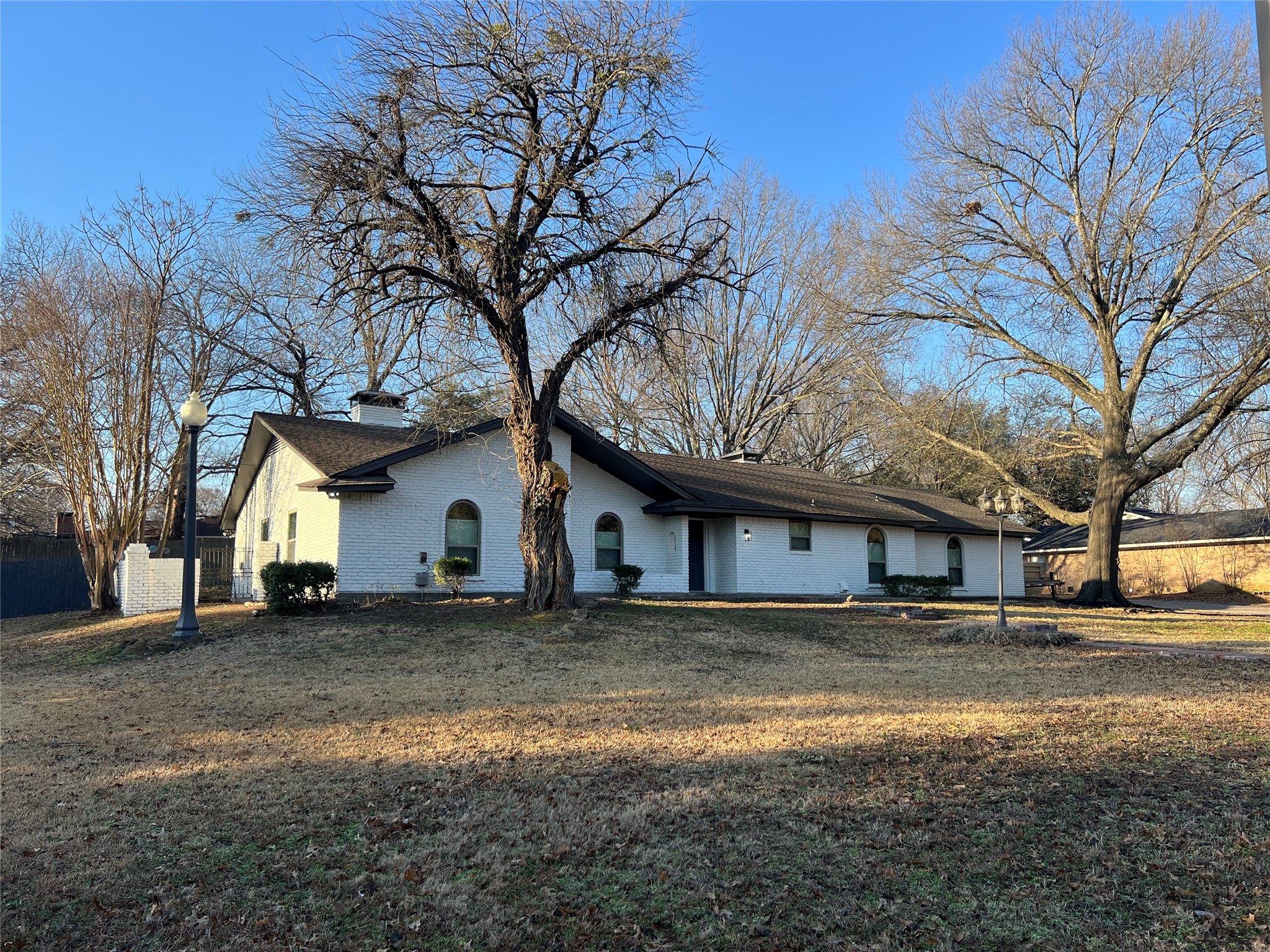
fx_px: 954
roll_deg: +0.6
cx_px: 635
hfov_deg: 67.3
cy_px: 476
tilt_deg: +9.0
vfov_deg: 53.1
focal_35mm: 26
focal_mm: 5.7
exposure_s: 1/1135
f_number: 1.5
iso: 50
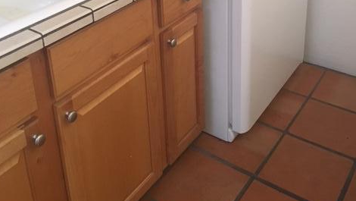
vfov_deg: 25.7
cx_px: 175
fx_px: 406
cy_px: -19
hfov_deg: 47.3
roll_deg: +1.7
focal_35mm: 43
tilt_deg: -19.7
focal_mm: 4.15
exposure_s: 1/30
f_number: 2.2
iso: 200
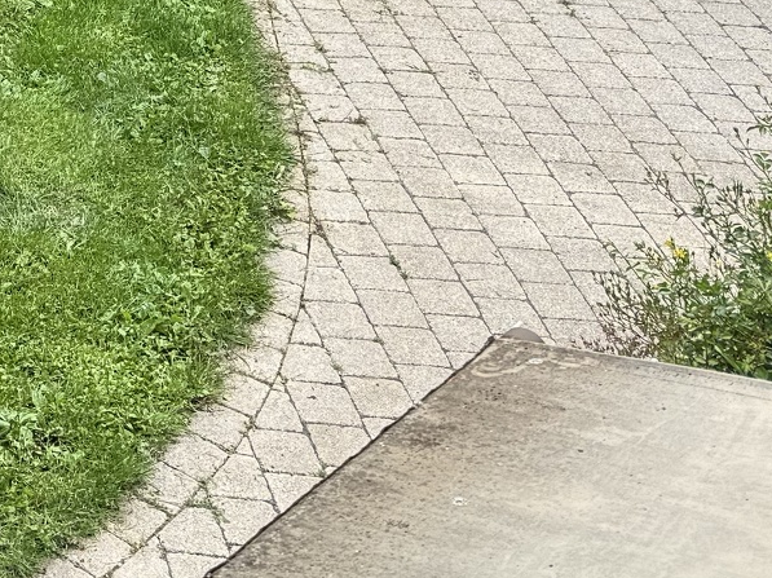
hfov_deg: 16.3
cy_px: -553
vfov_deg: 12.7
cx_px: -587
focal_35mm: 103
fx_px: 2296
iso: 80
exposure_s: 1/812
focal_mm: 6.76
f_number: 1.78
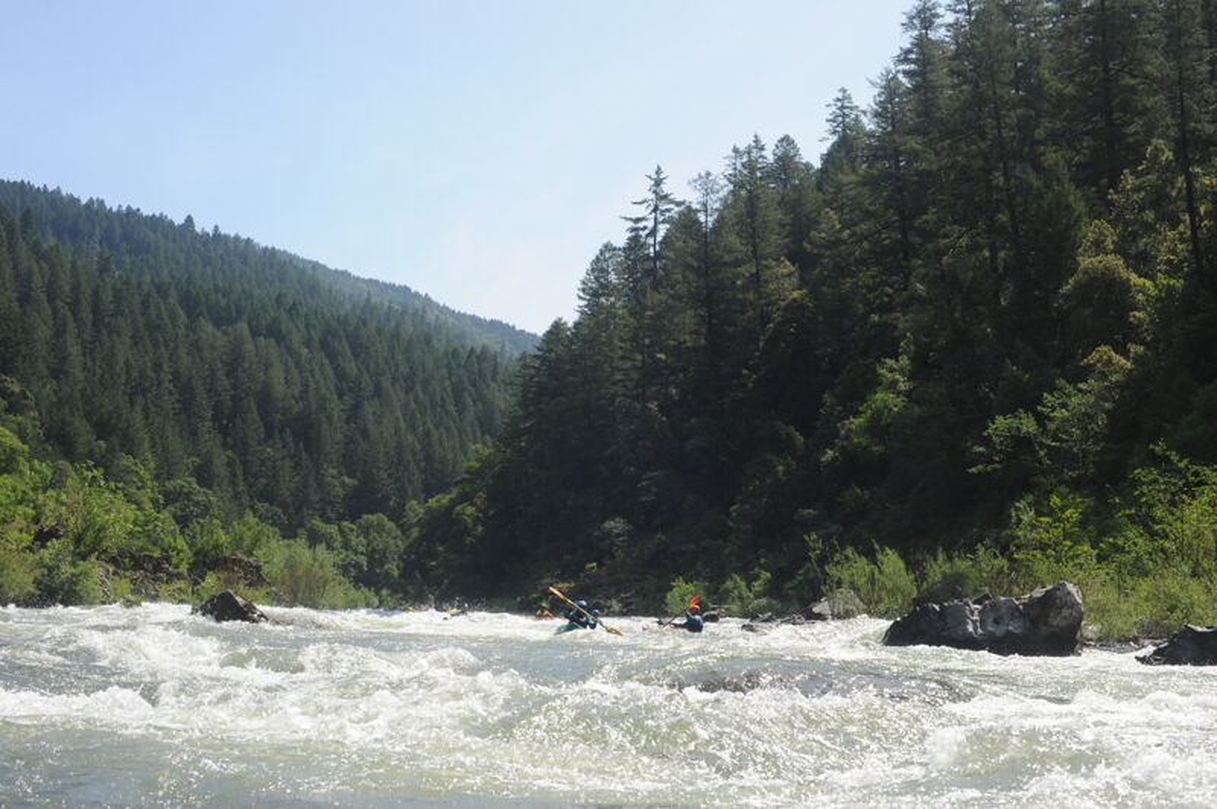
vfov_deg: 26.9
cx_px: 608
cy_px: 404
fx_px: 1689
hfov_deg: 39.6
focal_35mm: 50
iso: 500
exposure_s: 1/500
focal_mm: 50
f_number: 11
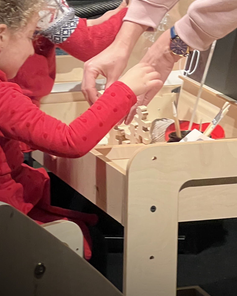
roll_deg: +1.2
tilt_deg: -10.1
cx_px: 162
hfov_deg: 7.2
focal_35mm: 215
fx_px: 1884
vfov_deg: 9.0
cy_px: 33
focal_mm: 9
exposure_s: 1/50
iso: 500
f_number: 2.8
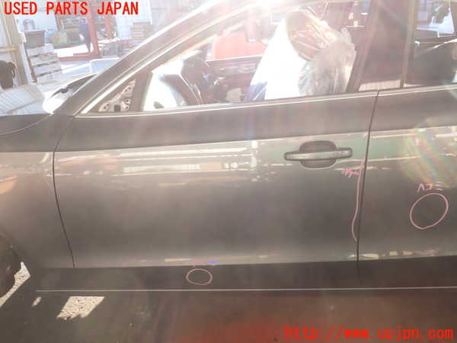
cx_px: 228
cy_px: 172
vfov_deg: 46.8
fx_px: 396
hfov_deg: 60.0
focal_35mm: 30
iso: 100
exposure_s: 1/100
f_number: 3.2
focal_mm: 5.4
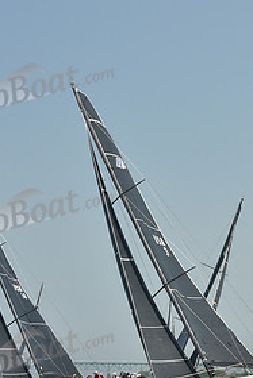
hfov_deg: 7.7
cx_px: 185
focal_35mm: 178
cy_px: 269
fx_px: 1874
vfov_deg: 11.5
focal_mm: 86
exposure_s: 1/640
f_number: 5
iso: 250
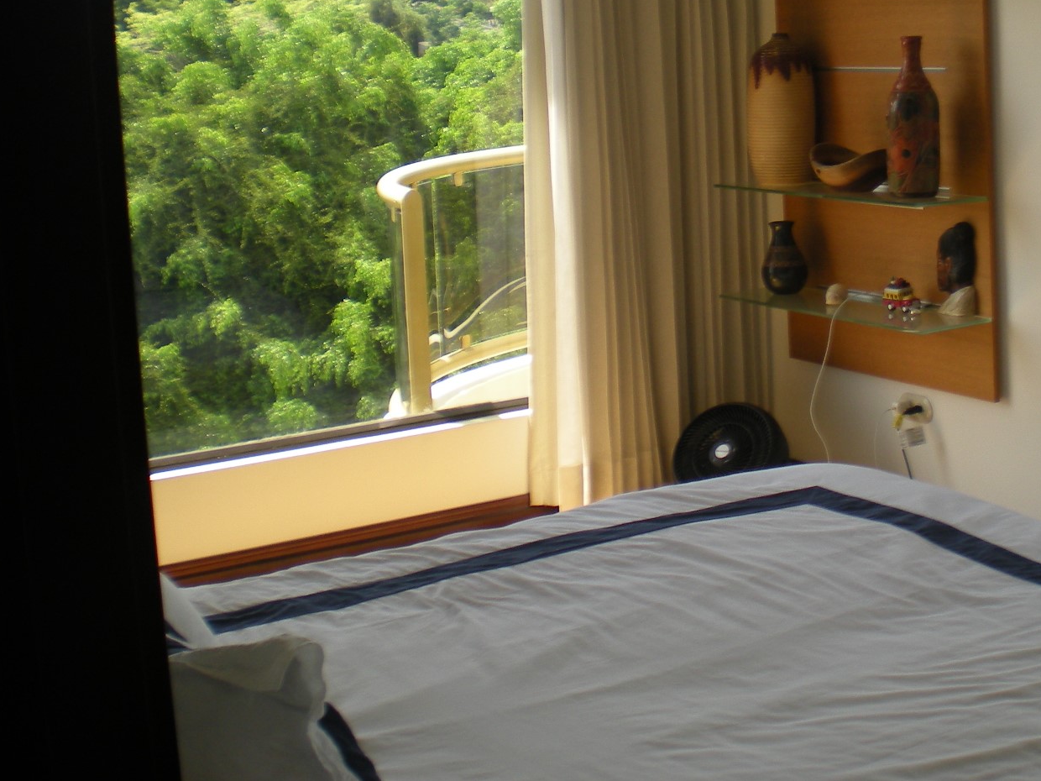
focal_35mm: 60
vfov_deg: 24.1
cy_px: 167
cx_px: 797
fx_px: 1804
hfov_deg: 31.5
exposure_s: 1/128
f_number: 3.1
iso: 64
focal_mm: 6.3
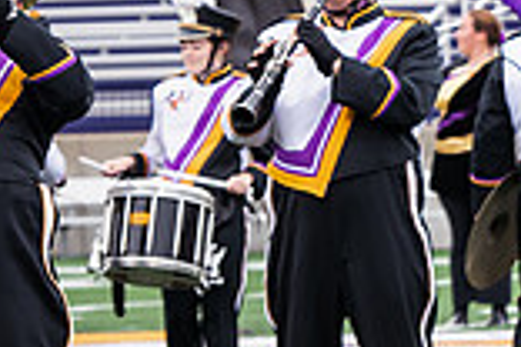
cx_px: 848
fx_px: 6440
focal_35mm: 445
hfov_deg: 4.6
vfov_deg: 3.1
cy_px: 85
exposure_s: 1/400
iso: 640
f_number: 5.6
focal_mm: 120
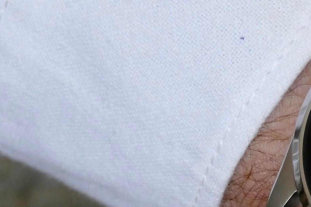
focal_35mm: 465
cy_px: 163
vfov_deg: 3.0
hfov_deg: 4.4
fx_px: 4016
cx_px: 408
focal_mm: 52.4
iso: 1250
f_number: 5
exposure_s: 1/80
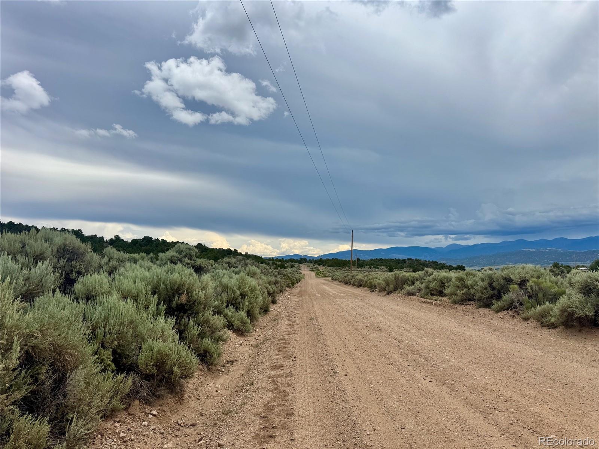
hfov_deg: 71.6
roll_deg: +0.0
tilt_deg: +4.6
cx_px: 300
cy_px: 224
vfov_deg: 56.8
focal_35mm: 24
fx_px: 415
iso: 80
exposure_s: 1/6410
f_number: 1.78
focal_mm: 6.76
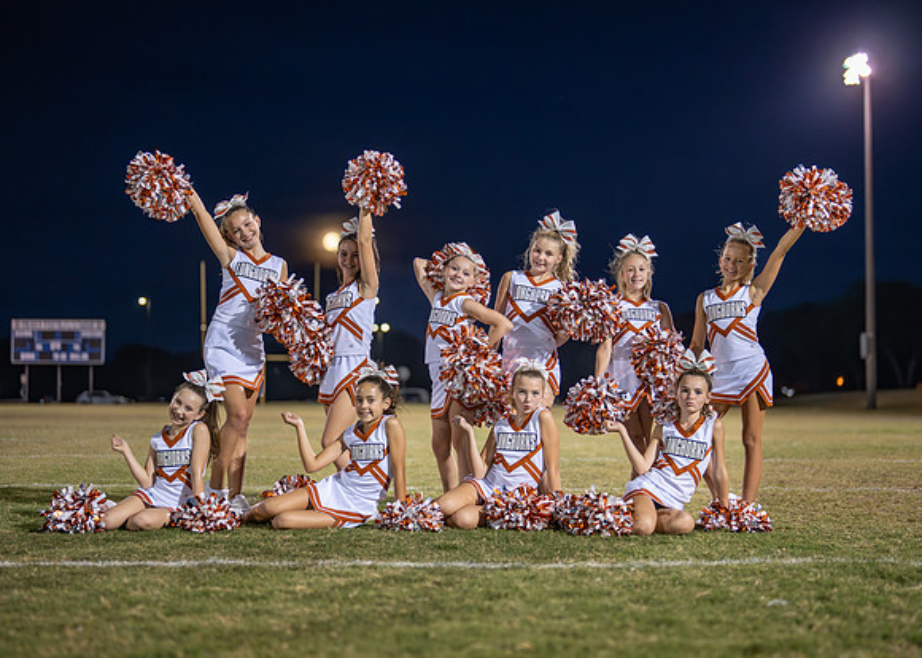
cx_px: 496
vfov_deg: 24.2
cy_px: 345
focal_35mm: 59
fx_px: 1533
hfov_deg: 33.5
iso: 2000
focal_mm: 50
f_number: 1.2
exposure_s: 1/1000
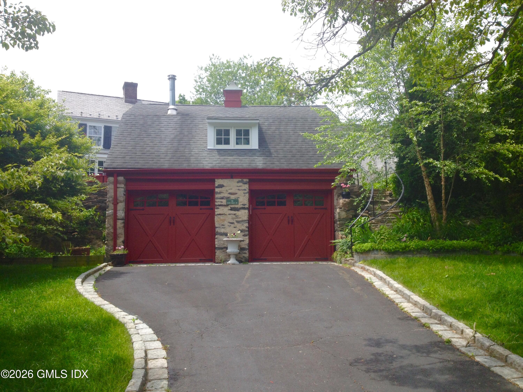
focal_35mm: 35
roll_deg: -1.1
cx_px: 262
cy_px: 196
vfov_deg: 40.7
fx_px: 529
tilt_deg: +8.8
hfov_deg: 52.6
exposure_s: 1/789
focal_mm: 4.28
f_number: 2.4
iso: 50
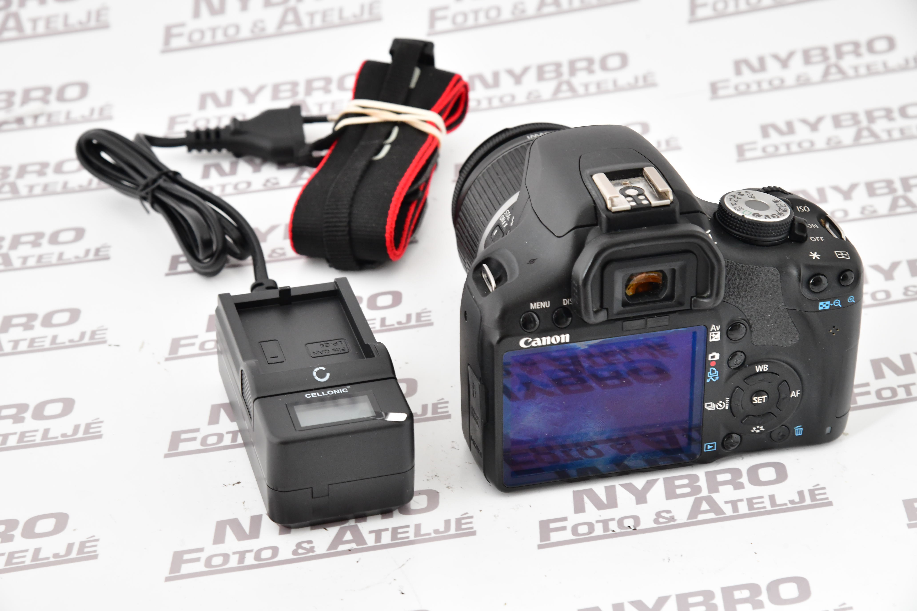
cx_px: 458
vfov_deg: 14.4
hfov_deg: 21.5
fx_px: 2420
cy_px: 306
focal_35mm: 95
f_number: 11
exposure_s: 1/60
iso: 3200
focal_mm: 95
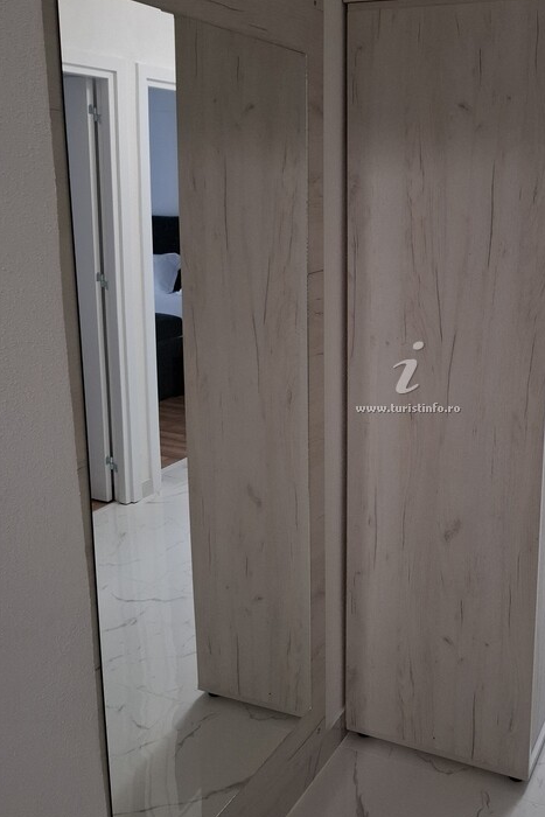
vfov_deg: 54.4
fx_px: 794
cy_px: 384
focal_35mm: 35
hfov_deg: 36.9
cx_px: 417
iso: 200
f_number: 1.8
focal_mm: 5.54
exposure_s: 1/120
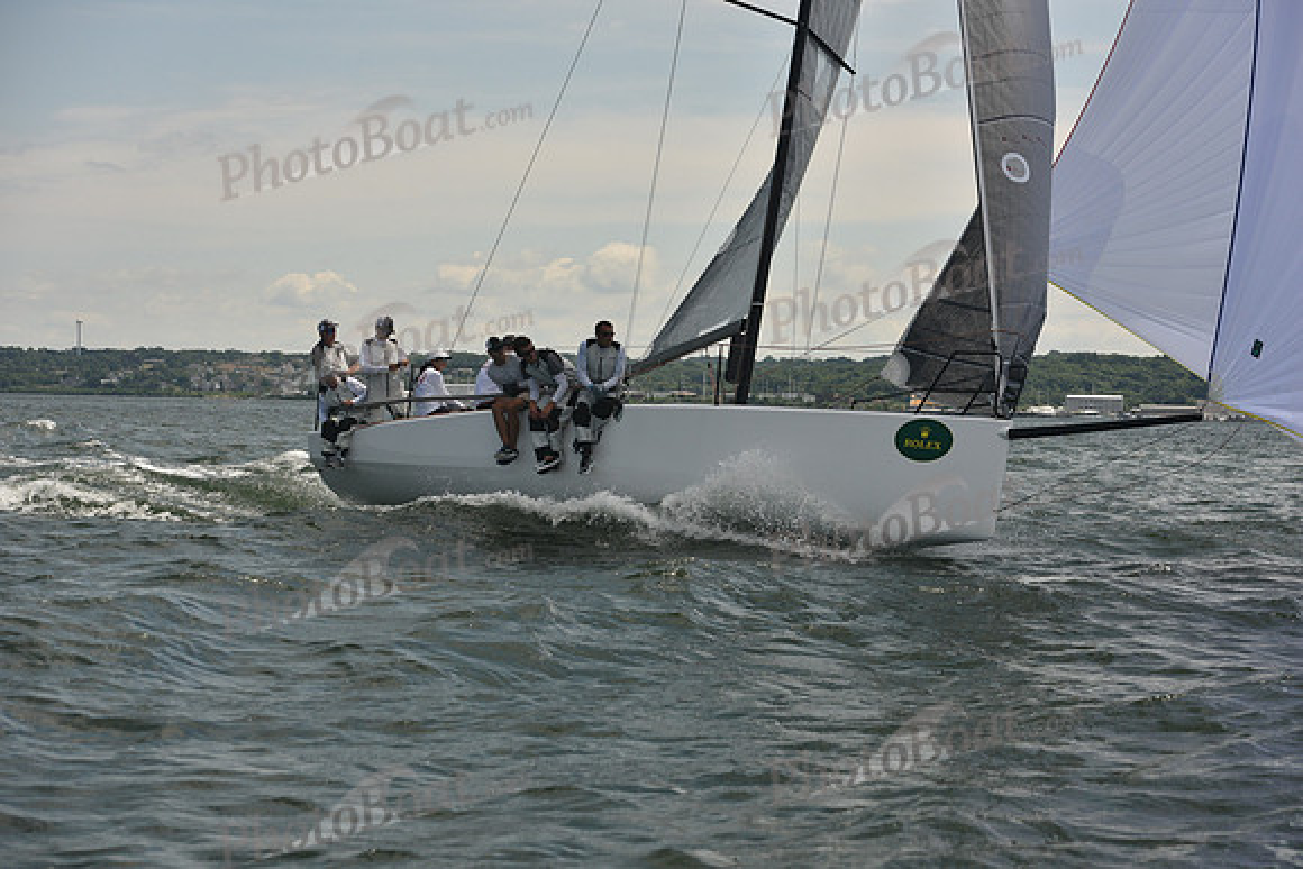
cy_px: 434
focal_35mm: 70
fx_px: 2534
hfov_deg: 28.8
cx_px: 652
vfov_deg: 19.5
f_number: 6.3
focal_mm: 70
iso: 320
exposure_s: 1/1250
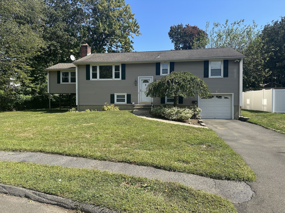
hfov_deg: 71.6
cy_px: 106
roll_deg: -0.2
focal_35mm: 24
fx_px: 198
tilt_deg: -1.7
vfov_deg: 56.8
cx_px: 142
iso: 80
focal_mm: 6.86
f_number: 1.78
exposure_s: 1/2809
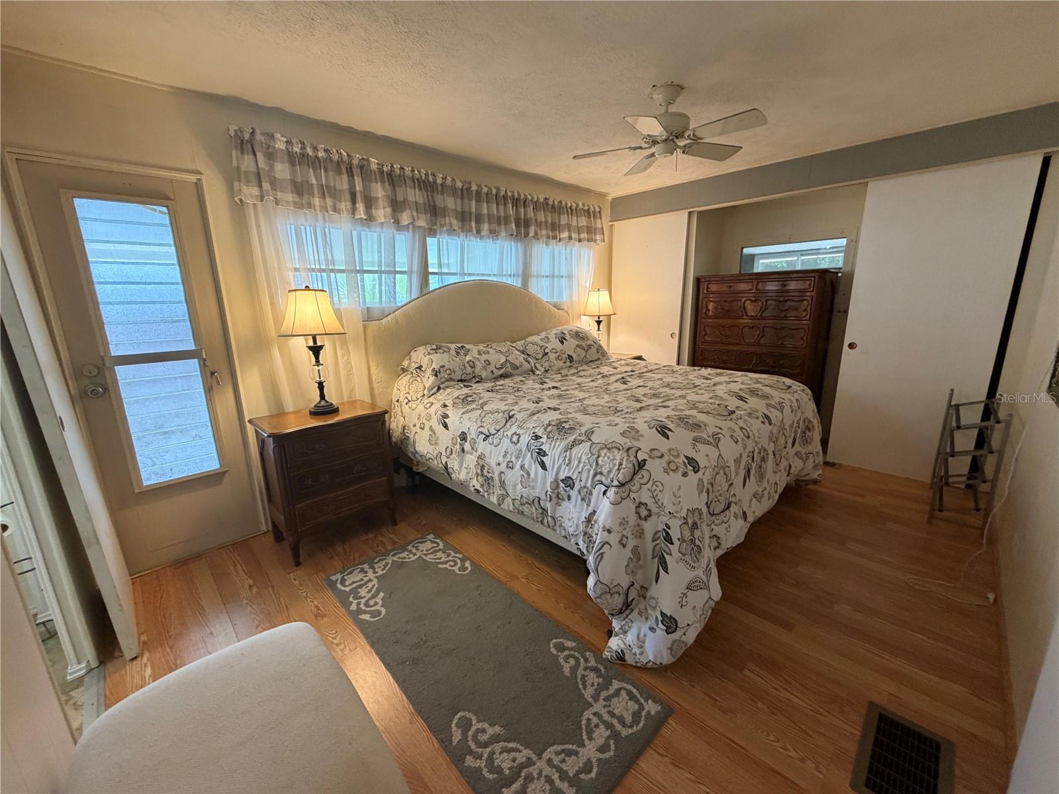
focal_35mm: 14
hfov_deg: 102.1
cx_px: 530
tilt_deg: -12.2
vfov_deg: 85.7
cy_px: 397
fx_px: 428
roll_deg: +2.1
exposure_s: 1/60
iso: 250
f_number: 2.2
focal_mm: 2.22
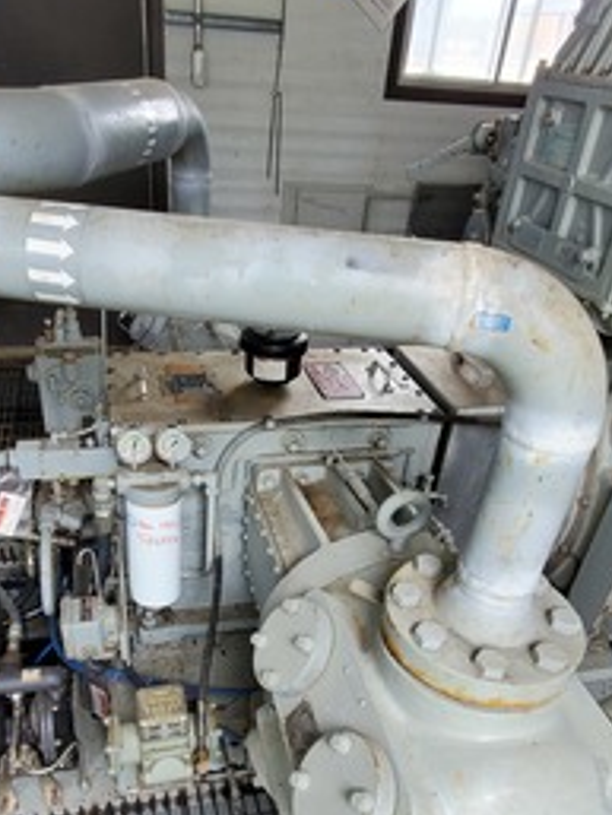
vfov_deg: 63.5
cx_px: 285
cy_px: 550
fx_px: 636
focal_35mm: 27
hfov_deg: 51.4
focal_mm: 1.8
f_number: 2.2
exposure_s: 1/59
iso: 80
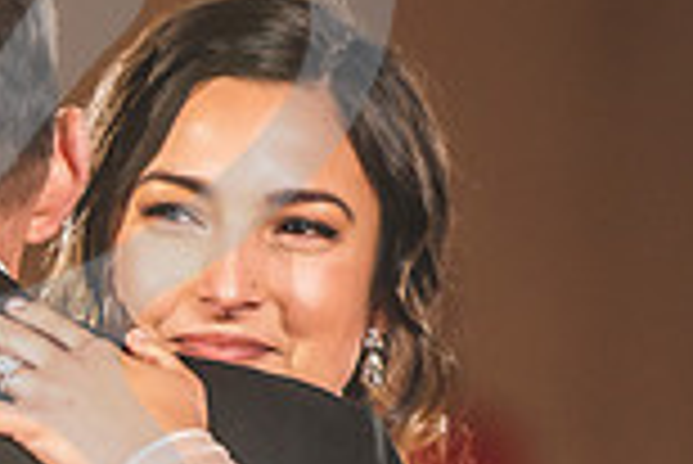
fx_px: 14470
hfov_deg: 2.7
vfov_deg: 1.8
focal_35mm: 751
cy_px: 376
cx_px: -320
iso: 800
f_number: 2.8
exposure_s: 1/160
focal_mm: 200
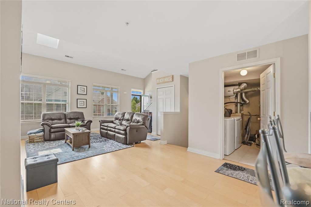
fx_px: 121
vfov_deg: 81.2
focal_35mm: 14
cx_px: 156
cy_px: 104
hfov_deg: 104.3
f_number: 4
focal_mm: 14
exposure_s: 1/60
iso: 400
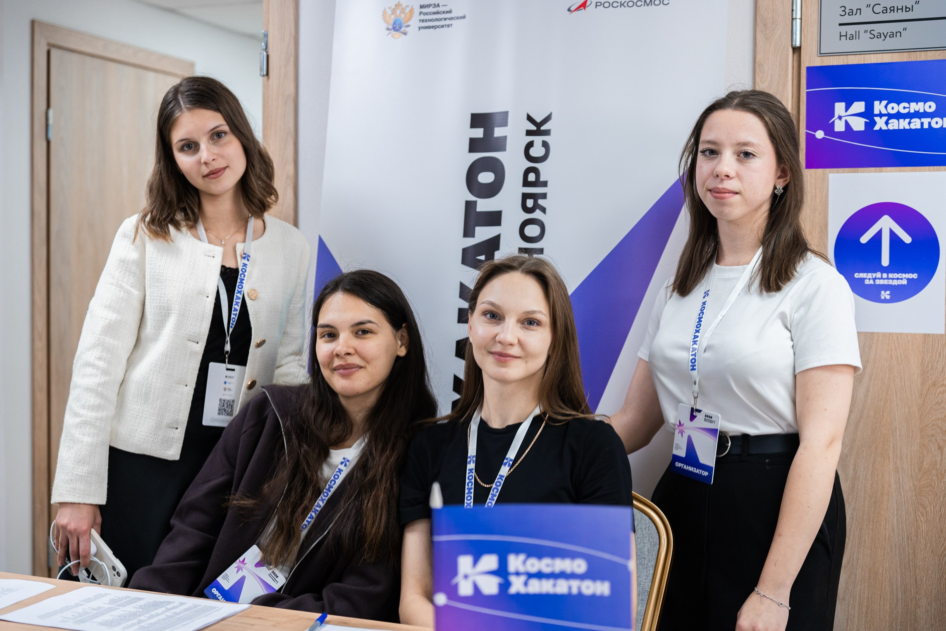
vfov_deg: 27.5
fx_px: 1290
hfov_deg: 40.3
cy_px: 316
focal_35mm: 49
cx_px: 473
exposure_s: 1/125
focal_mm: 49.1
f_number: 2.8
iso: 640
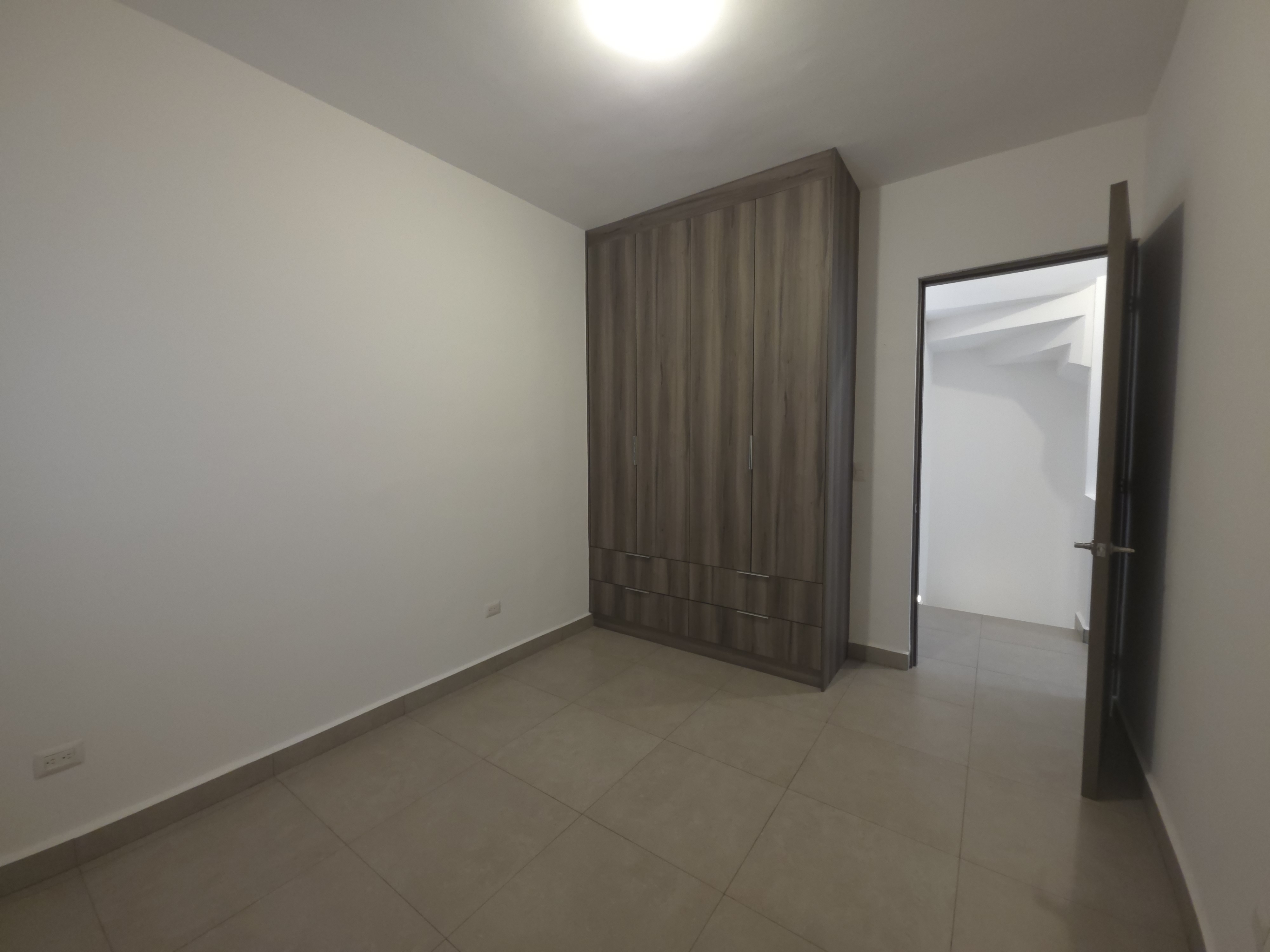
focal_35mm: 13
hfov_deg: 106.2
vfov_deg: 89.9
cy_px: 476
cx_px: 635
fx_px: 477
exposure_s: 1/30
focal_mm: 2.2
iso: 250
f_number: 1.9
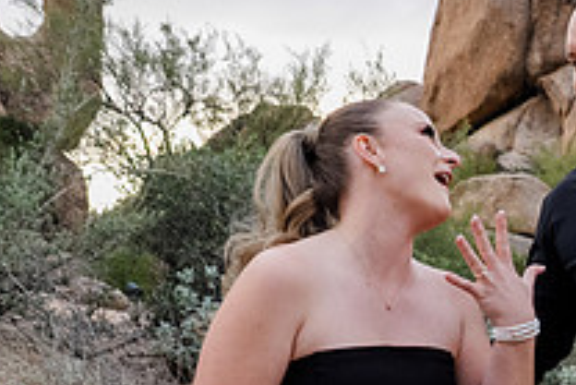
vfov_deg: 20.3
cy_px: 248
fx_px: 1073
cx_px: 562
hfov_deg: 28.4
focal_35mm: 67
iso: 2000
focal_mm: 24
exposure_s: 1/250
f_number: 5.6
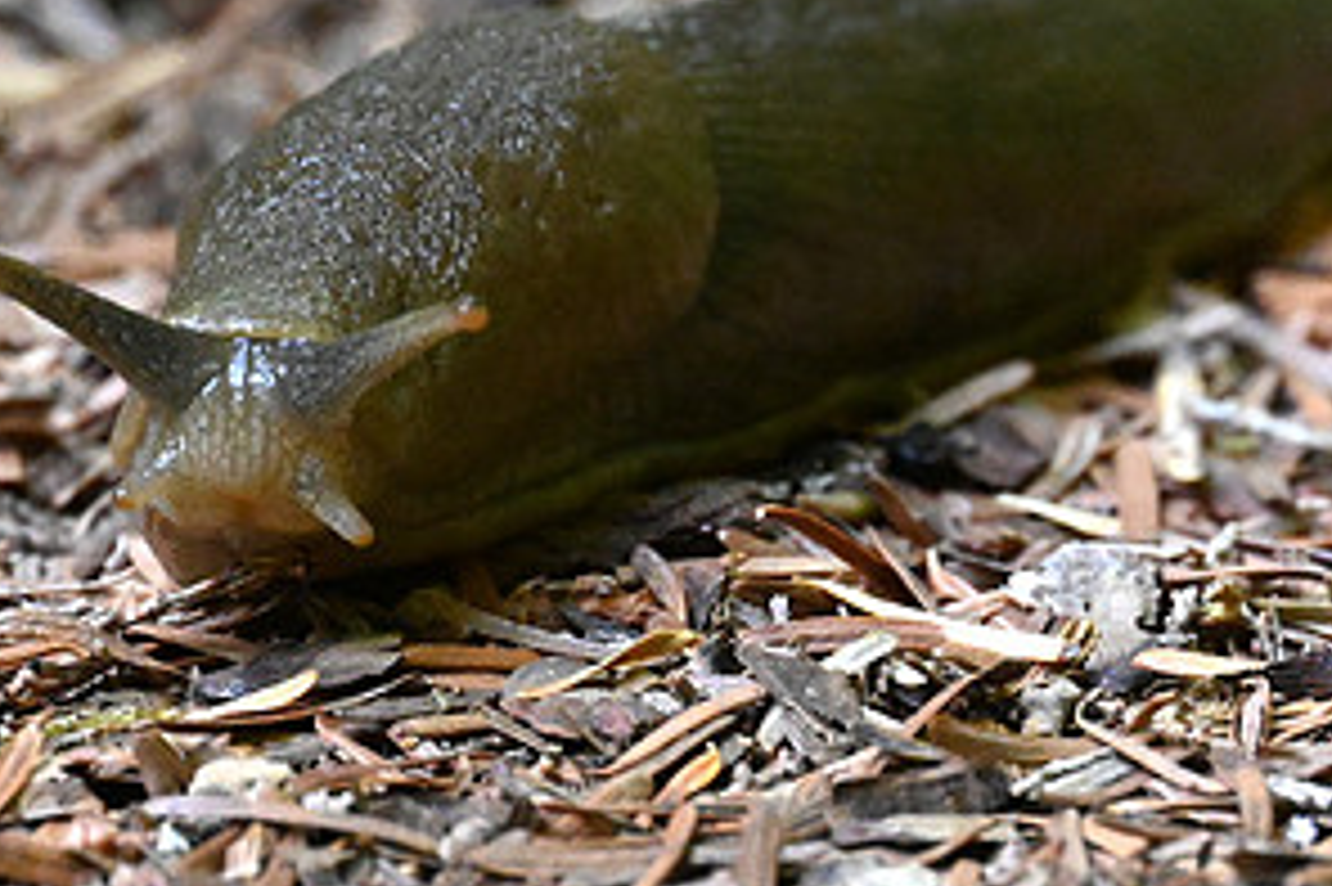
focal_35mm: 1176
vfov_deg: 1.2
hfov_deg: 1.8
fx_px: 43486
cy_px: 178
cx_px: 441
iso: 6400
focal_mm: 600
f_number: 6.3
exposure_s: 1/400
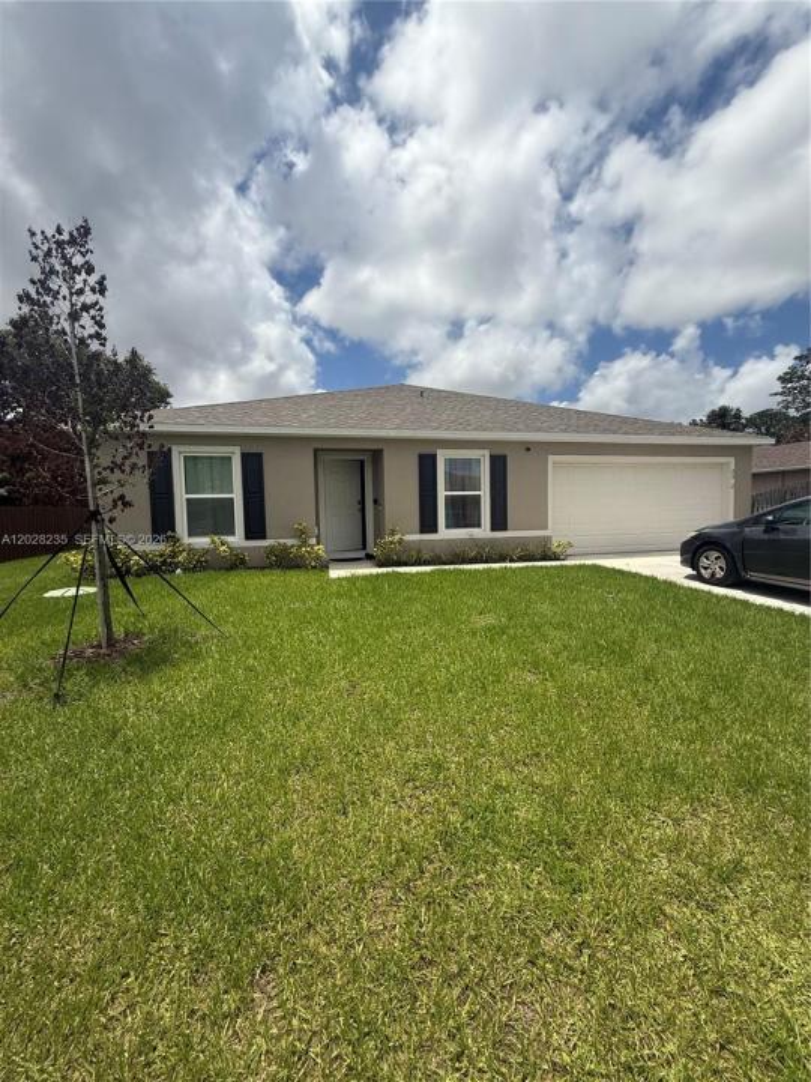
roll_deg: +1.5
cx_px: 406
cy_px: 541
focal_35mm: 14
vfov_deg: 102.1
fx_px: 437
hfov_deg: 85.7
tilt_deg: -2.1
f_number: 2.2
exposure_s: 1/3891
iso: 50
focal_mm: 2.22
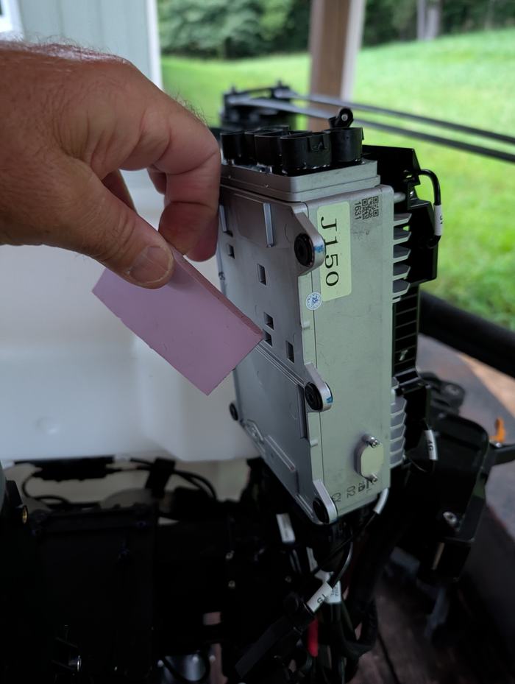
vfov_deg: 71.5
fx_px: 475
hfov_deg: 57.0
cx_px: 258
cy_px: 342
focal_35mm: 24
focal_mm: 6.9
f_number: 1.68
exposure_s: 1/17.7
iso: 1534
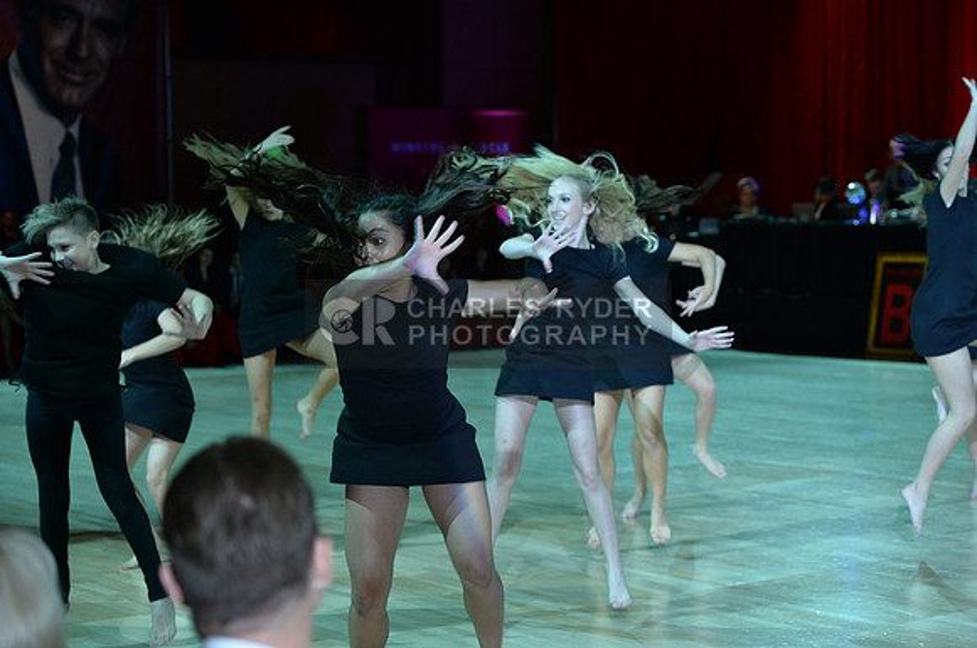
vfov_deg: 17.4
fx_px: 2114
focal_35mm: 78
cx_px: 488
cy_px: 324
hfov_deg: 26.0
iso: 2000
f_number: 4
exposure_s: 1/250
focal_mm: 78
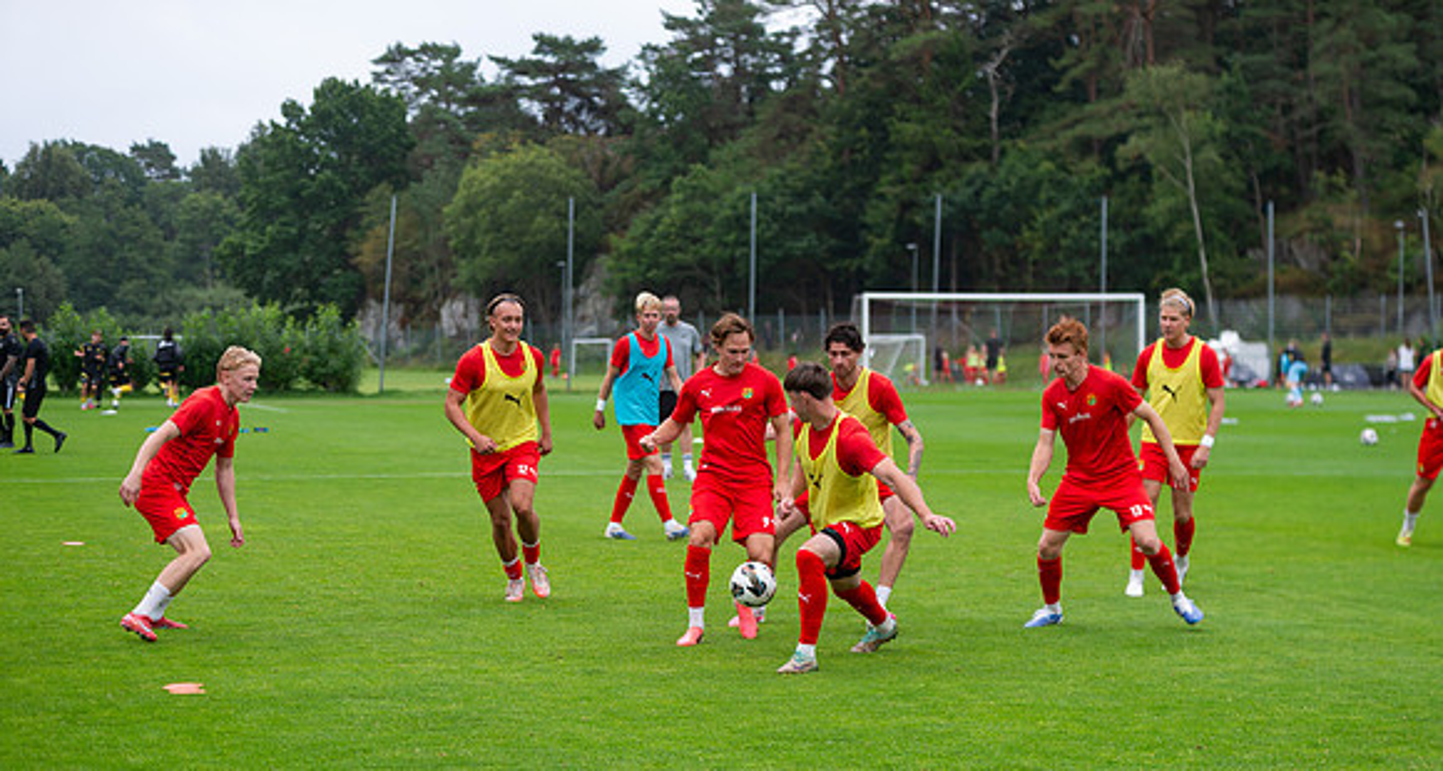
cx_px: 722
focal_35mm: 101
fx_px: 3806
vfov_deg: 11.6
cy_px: 480
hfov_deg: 21.5
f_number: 3.2
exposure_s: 1/1250
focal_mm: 95
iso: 280
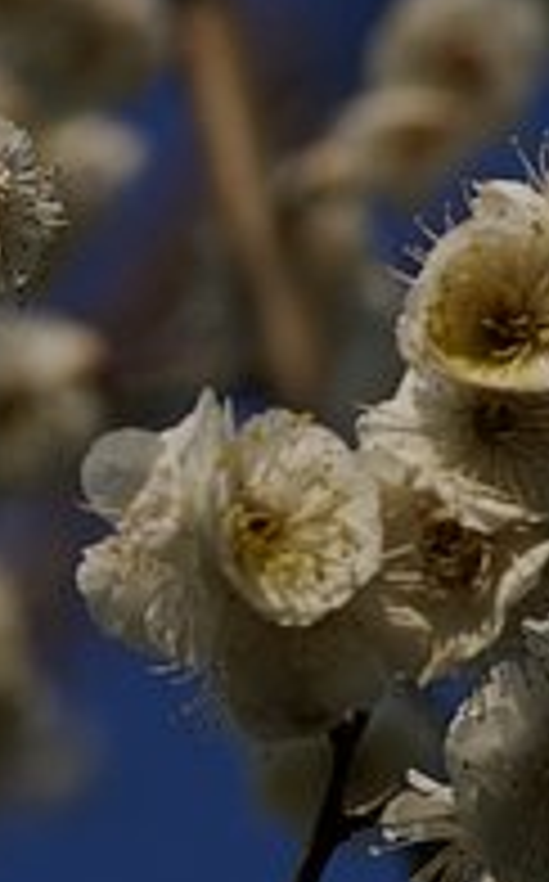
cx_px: -310
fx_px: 9580
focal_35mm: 399
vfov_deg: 5.3
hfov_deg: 3.3
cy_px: 454
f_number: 7.1
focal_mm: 100
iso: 200
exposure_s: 1/1600
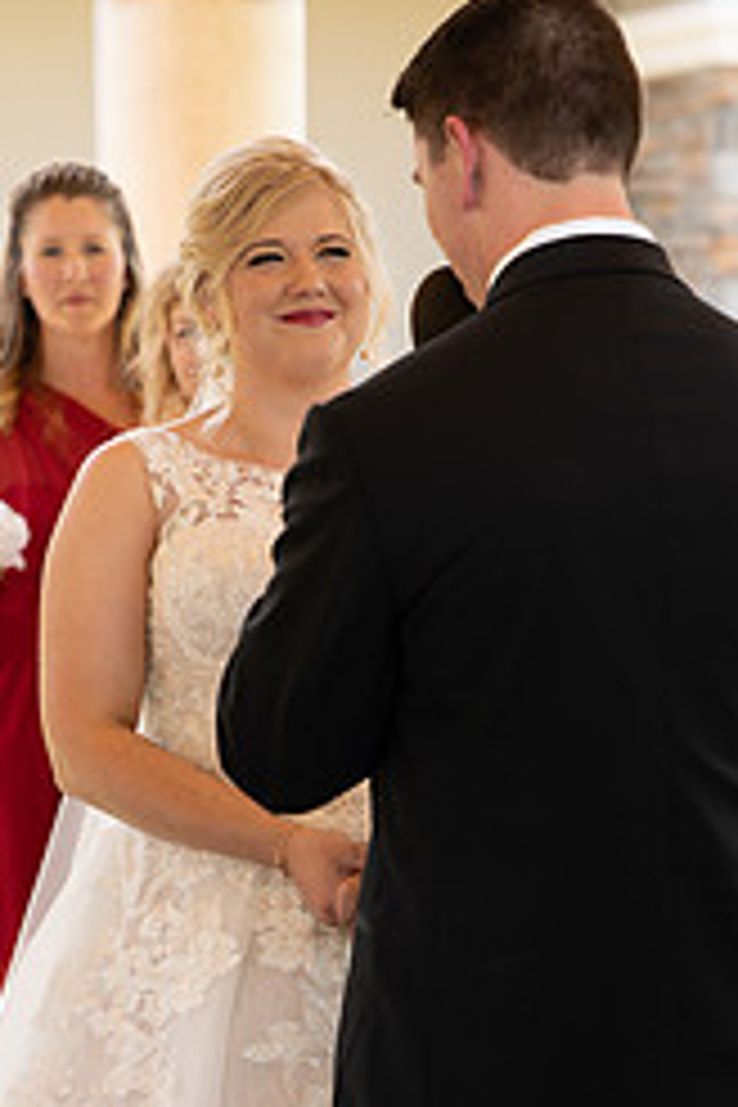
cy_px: 882
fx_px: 3936
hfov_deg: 10.7
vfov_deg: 15.9
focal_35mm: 128
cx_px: 387
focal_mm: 70
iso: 100
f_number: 3.2
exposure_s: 1/100
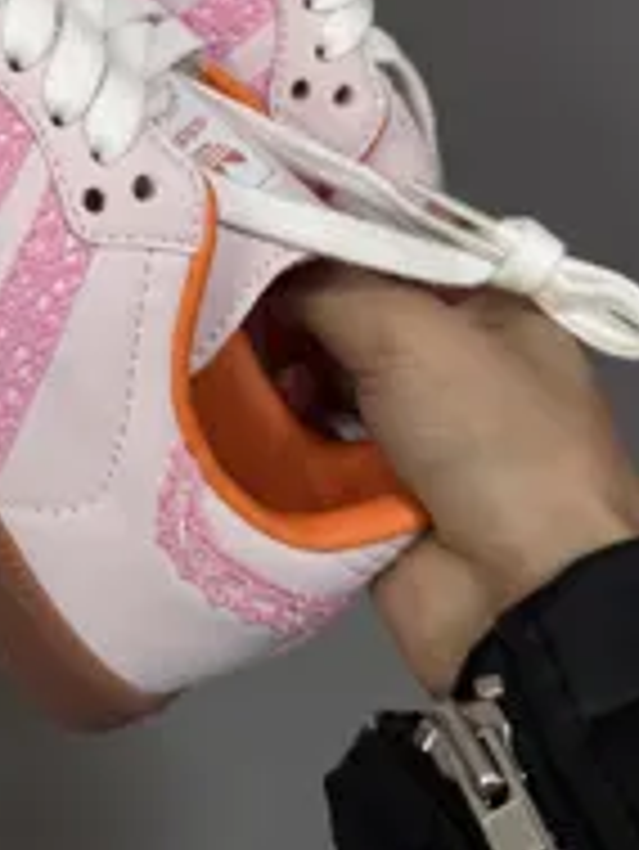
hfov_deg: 23.4
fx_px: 1500
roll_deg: +3.1
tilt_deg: -10.5
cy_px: 117
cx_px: 54
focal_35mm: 61
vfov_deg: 30.5
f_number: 1.78
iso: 200
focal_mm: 6.76
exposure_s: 1/71
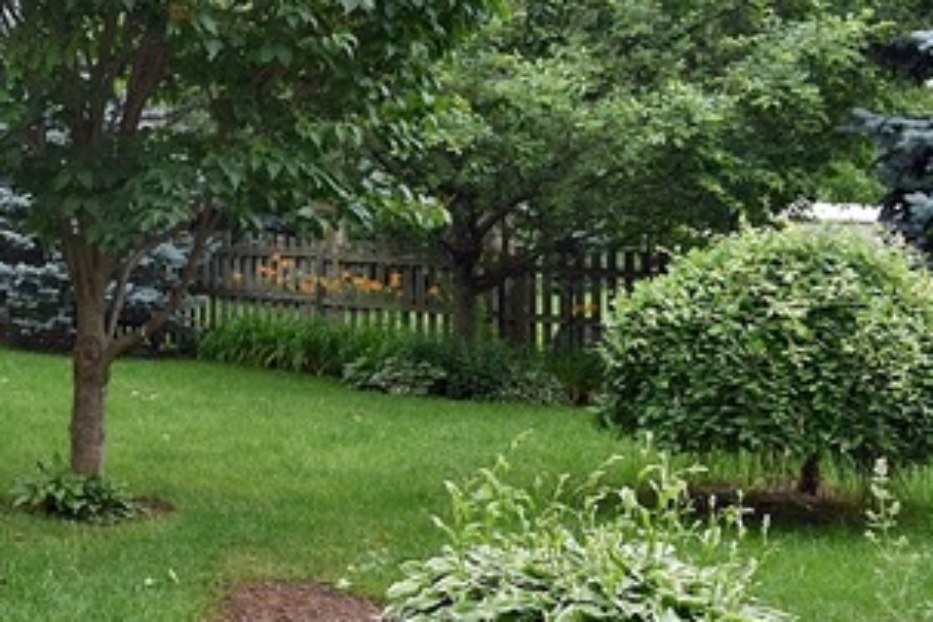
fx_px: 1477
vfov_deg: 23.6
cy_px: 192
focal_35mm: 57
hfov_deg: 31.8
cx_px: -43
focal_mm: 18
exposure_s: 1/160
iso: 100
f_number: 6.3
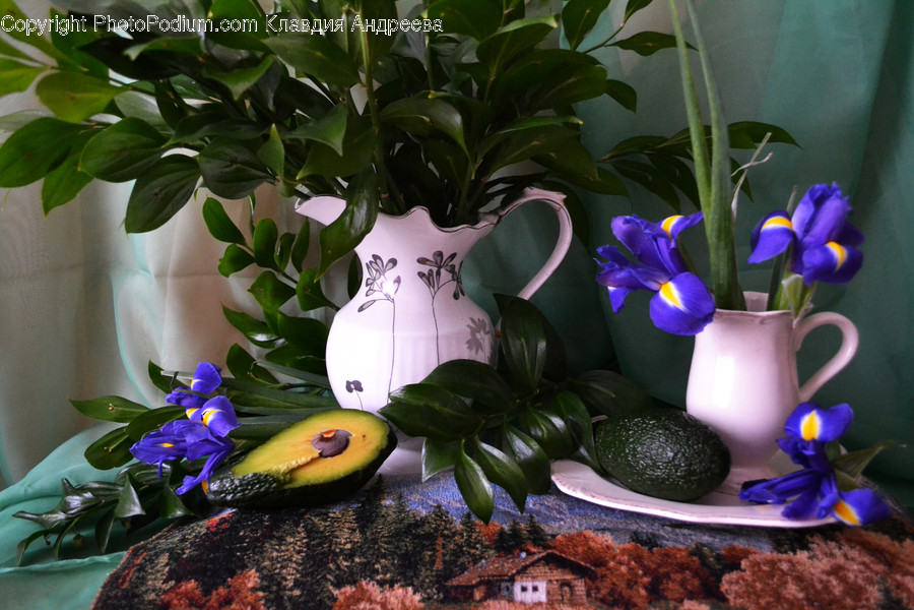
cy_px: 305
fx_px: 838
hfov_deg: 57.2
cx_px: 457
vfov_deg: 40.0
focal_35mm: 33
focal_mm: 22
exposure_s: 1/40
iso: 3200
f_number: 3.8
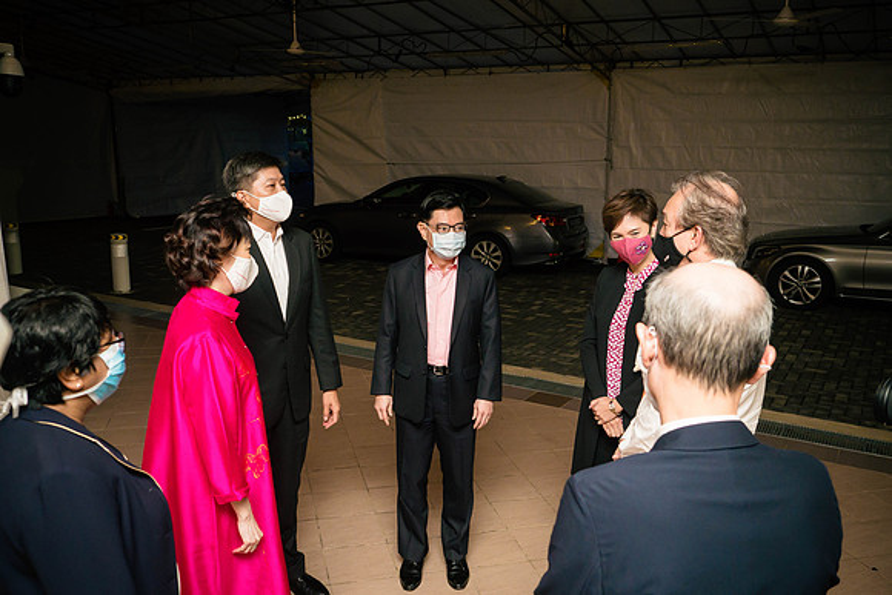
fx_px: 799
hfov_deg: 58.3
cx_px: 446
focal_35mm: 32
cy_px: 298
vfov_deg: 40.9
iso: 1250
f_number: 2.8
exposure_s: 1/125
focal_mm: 15
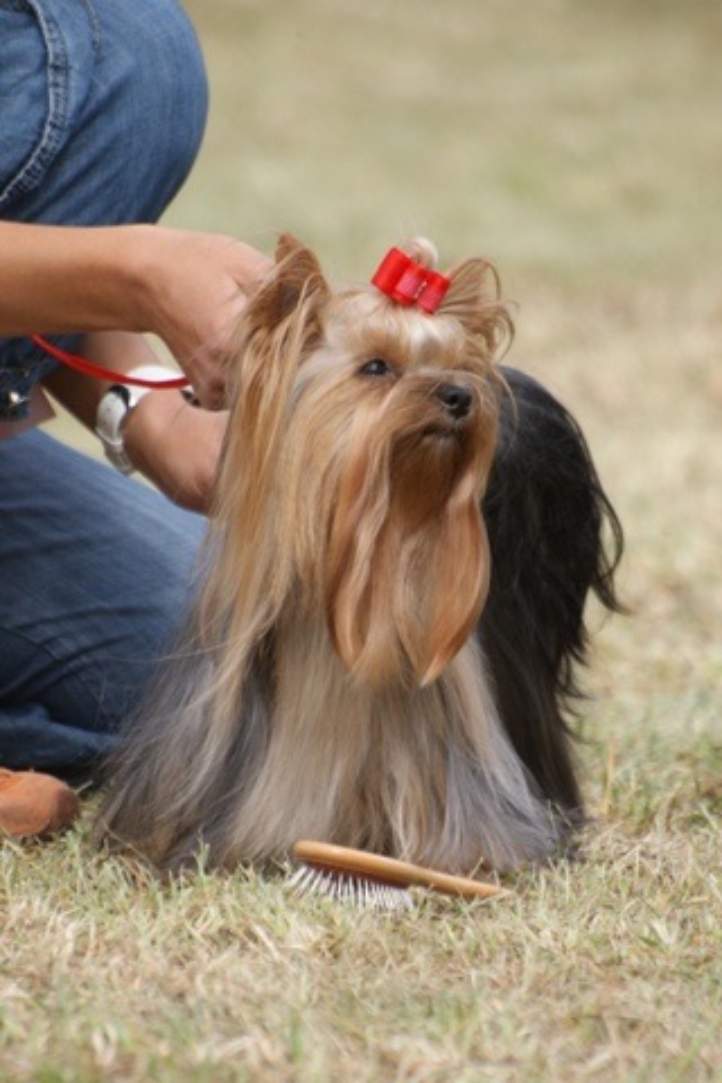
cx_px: 361
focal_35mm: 450
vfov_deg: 4.6
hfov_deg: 3.1
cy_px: 542
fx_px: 13536
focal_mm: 300
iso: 160
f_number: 5.6
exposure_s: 1/500
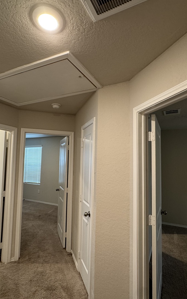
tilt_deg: +3.6
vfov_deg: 85.0
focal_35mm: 20
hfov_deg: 59.7
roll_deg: -0.9
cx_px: 93
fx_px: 163
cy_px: 149
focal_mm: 2.22
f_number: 2.2
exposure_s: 1/60
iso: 160
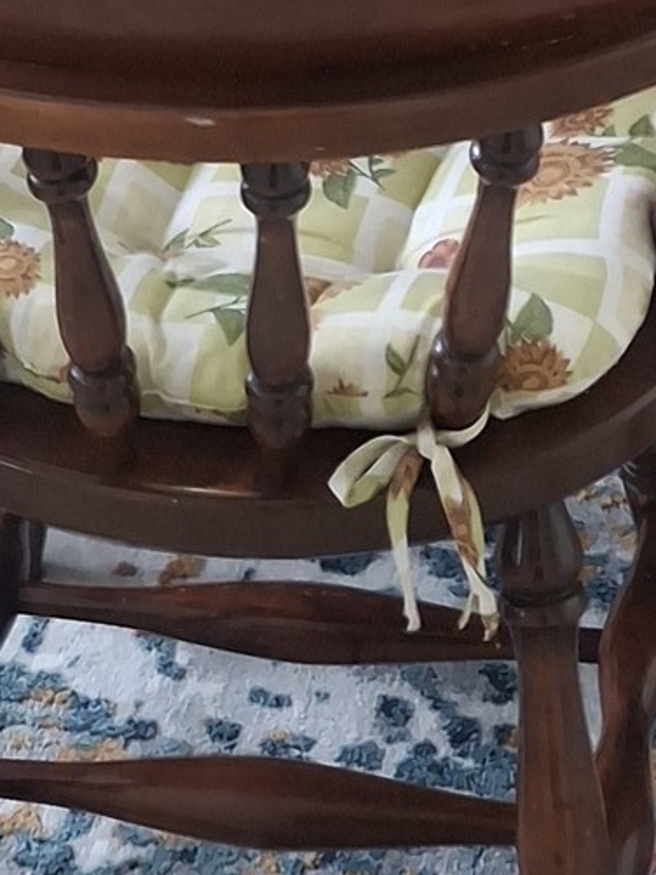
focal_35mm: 102
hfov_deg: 14.5
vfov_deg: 16.0
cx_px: 450
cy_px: -755
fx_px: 2579
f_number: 1.8
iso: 250
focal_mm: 4.69
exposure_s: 1/50
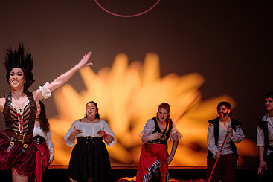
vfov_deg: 15.3
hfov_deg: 22.4
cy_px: 146
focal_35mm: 89
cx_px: 33
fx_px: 675
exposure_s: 1/250
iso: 1600
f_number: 2.8
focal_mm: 46
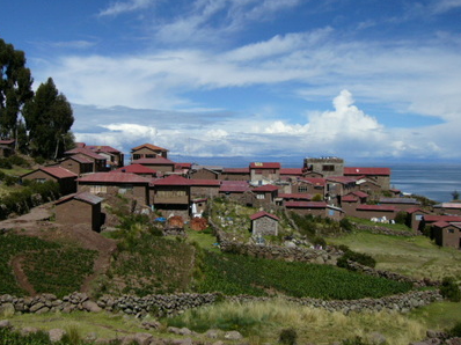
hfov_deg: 42.9
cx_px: 200
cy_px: 136
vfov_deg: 32.7
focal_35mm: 44
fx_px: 586
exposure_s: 1/640
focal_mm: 5.8
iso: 100
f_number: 8
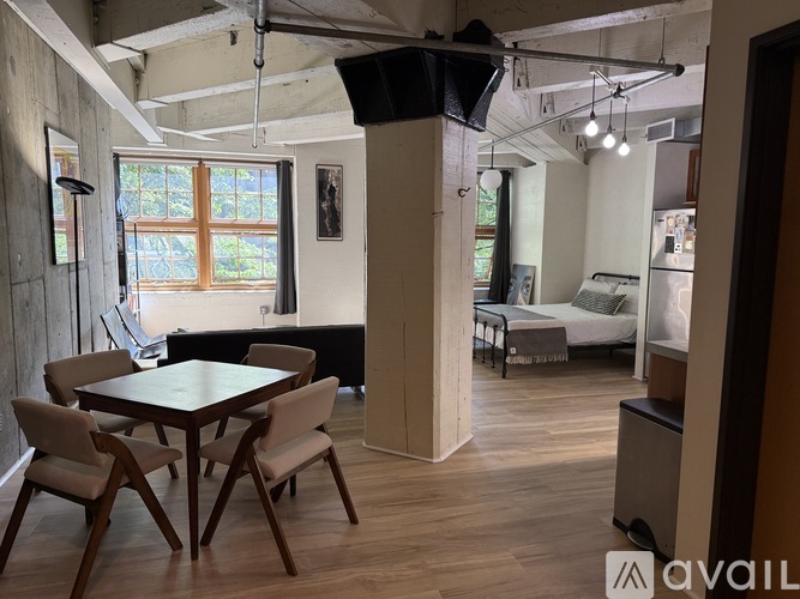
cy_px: 300
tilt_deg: -7.5
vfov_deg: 56.8
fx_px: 555
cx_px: 400
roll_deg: -1.3
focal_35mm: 24
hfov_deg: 71.6
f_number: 1.78
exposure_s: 1/120
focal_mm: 6.76
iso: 200
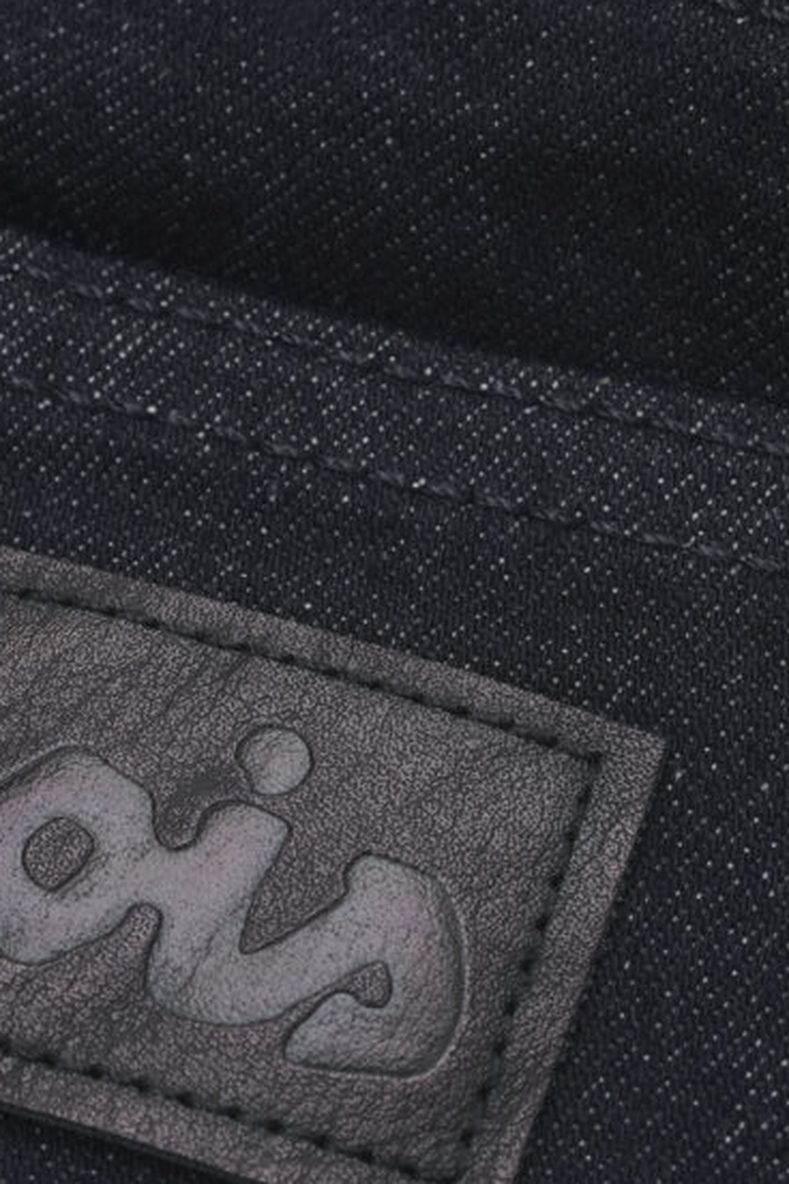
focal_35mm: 174
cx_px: 281
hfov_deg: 7.9
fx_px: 5720
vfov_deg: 11.6
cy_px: 1328
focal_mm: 50
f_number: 10
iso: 100
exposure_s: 1/160
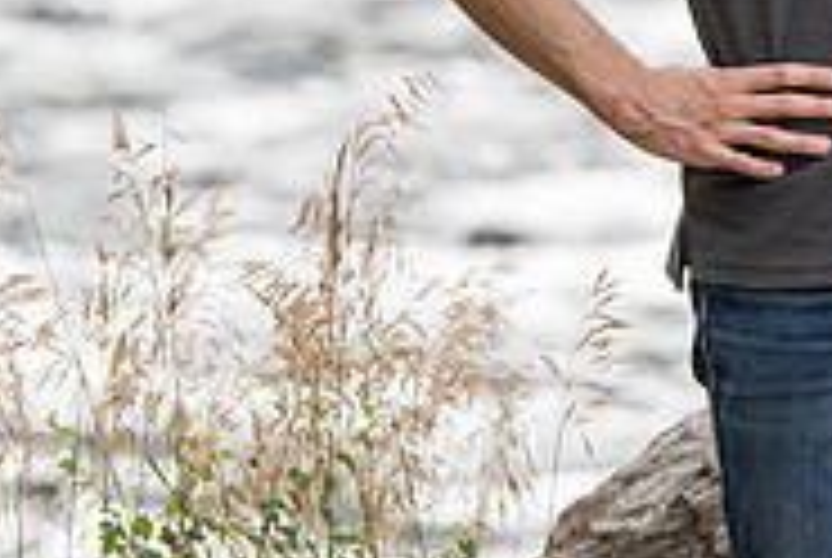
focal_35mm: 391
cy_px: -173
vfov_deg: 3.5
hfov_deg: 5.3
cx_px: 836
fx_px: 9051
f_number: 4.5
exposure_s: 1/160
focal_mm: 125
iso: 800
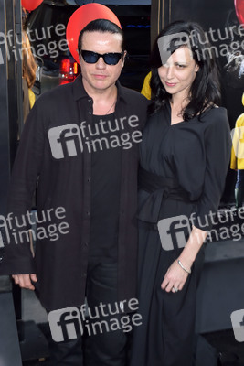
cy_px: 183
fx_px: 508
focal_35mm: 50
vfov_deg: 39.6
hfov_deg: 27.0
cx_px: 122
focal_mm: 50
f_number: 6.3
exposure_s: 1/250
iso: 640
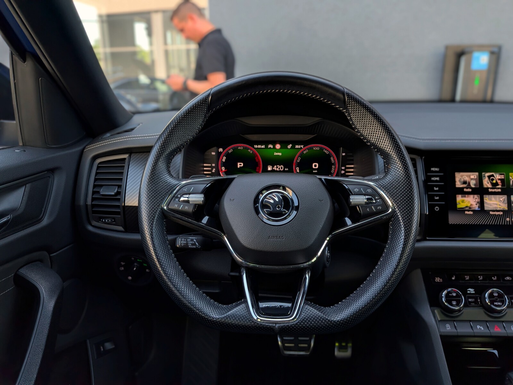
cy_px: 192
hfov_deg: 71.6
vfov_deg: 56.8
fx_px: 356
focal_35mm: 24
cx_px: 256
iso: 30
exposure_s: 1/103
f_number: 1.7
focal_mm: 4.53
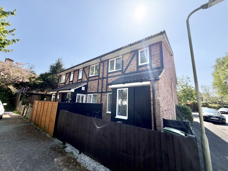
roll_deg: -2.5
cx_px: 114
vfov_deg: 85.7
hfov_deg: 102.1
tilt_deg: +11.7
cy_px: 86
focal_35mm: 14
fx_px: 92
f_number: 2.2
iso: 25
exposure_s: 1/770
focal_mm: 2.22
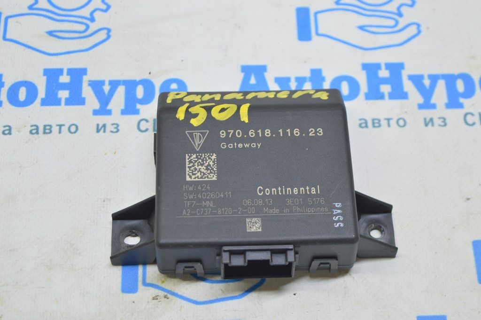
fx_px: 961
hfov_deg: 28.1
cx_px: 240
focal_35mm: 72
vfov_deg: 18.9
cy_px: 160
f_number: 5.6
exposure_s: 1/20
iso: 400
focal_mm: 48
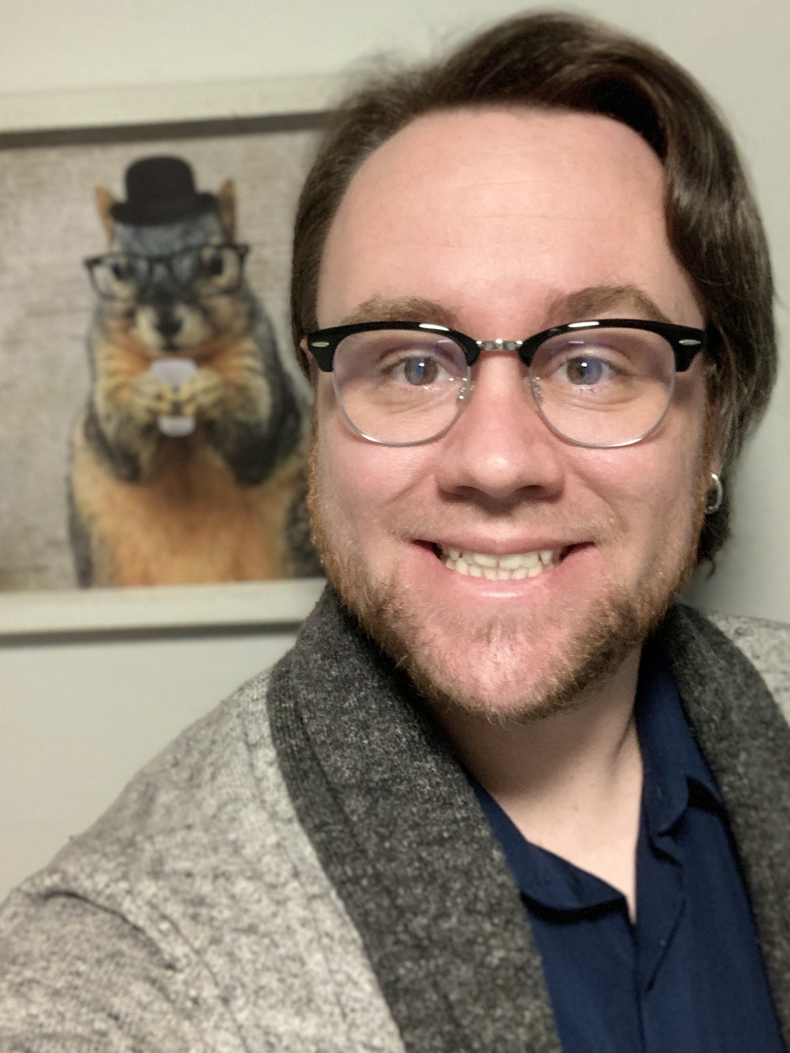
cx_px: 312
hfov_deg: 34.2
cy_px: 385
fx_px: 1278
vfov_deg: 44.4
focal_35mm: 42
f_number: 2.2
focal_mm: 2.87
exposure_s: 1/40
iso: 200
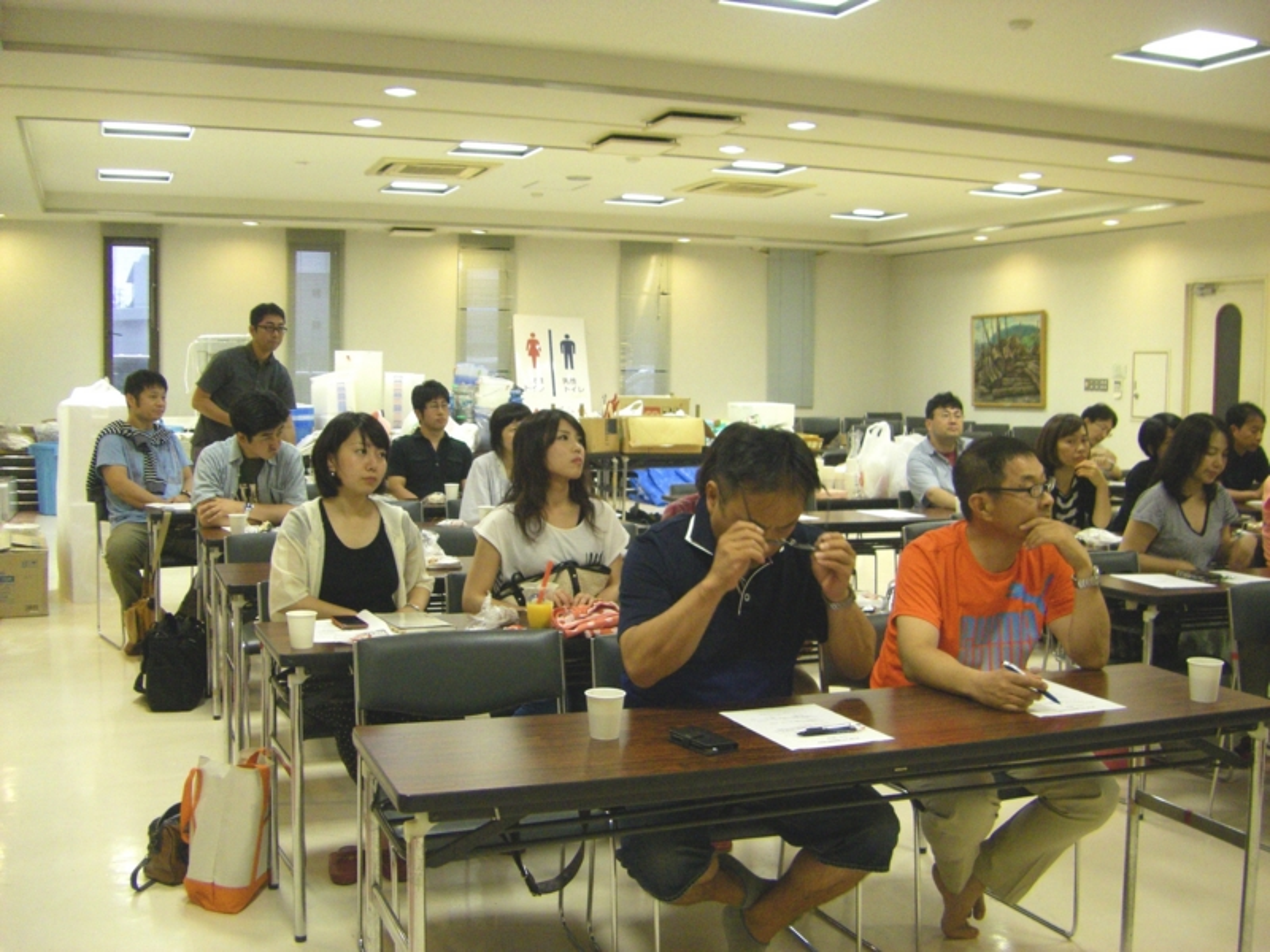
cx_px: 635
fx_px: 1394
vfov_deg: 37.7
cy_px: 476
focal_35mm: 38
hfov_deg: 49.0
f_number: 3.5
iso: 400
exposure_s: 1/50
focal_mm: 6.3
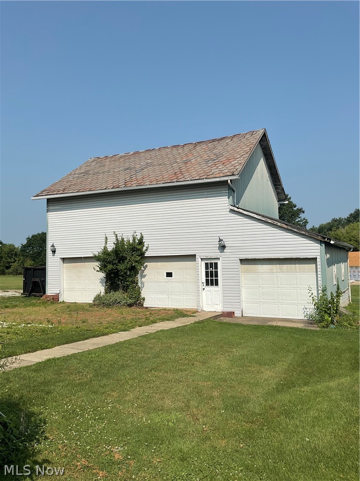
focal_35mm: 29
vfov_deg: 61.7
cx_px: 180
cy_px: 240
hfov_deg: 48.2
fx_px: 402
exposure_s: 1/2959
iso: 16
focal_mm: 3
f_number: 1.8
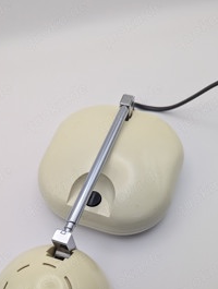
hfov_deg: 39.7
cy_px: 207
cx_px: 95
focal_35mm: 36
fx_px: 301
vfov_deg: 49.7
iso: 312
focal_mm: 6.81
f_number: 1.85
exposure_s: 1/213
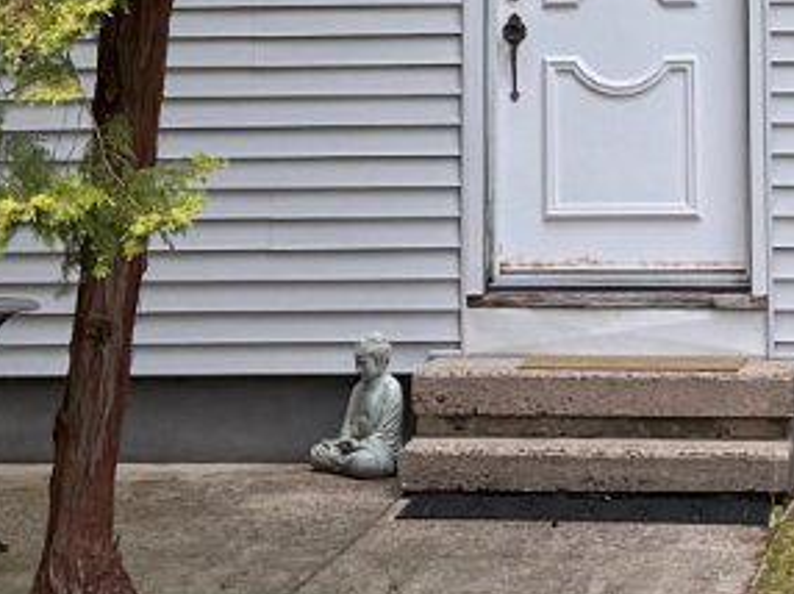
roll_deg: +0.2
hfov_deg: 11.5
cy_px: -935
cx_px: 469
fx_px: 3942
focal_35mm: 172
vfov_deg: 7.9
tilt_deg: +12.5
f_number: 1.78
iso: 100
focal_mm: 6.76
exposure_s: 1/788
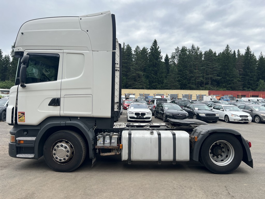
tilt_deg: +1.7
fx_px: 199
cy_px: 100
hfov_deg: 67.3
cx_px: 132
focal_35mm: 26
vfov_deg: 53.1
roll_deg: -1.0
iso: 50
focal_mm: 5.7
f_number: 1.5
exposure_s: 1/1468
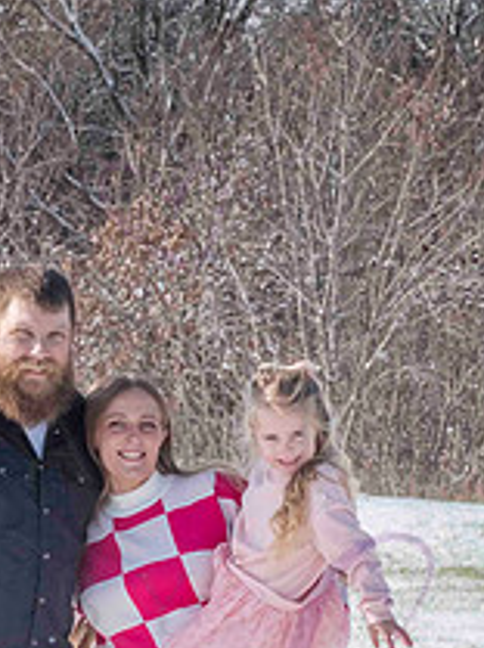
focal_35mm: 246
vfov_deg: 8.0
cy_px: 597
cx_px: 180
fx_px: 4600
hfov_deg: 6.0
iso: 640
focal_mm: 92
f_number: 14
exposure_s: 1/1000
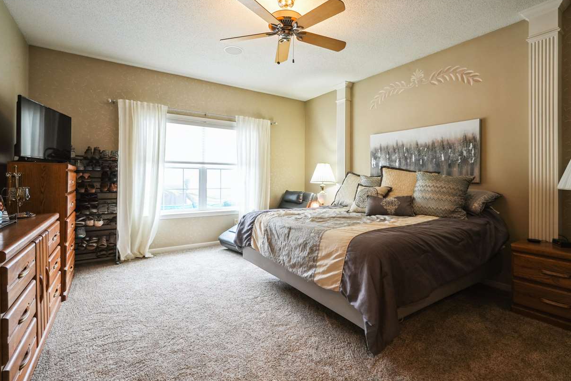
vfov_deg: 70.4
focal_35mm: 17
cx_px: 291
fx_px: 270
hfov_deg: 93.3
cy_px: 181
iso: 400
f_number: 10
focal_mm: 16
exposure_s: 1/5
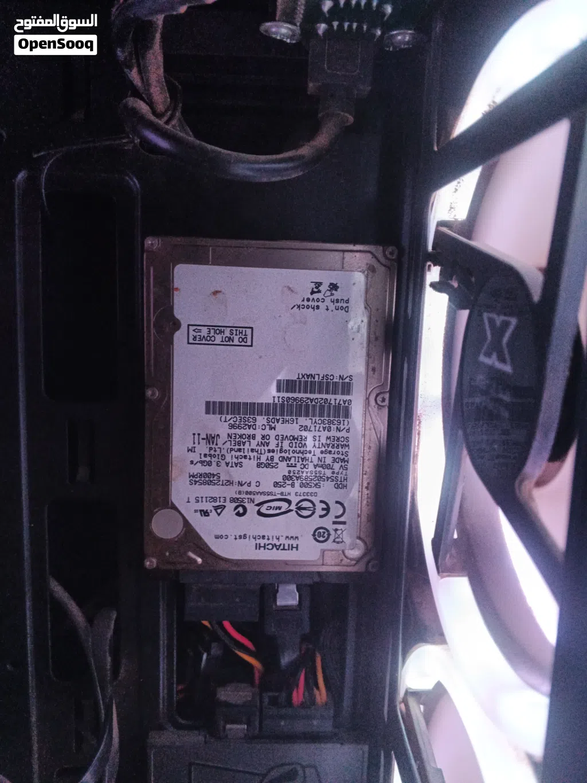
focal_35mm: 27
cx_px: 294
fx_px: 610
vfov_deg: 65.3
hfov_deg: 51.4
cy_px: 392
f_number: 1.6
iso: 1100
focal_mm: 4.11
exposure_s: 1/25
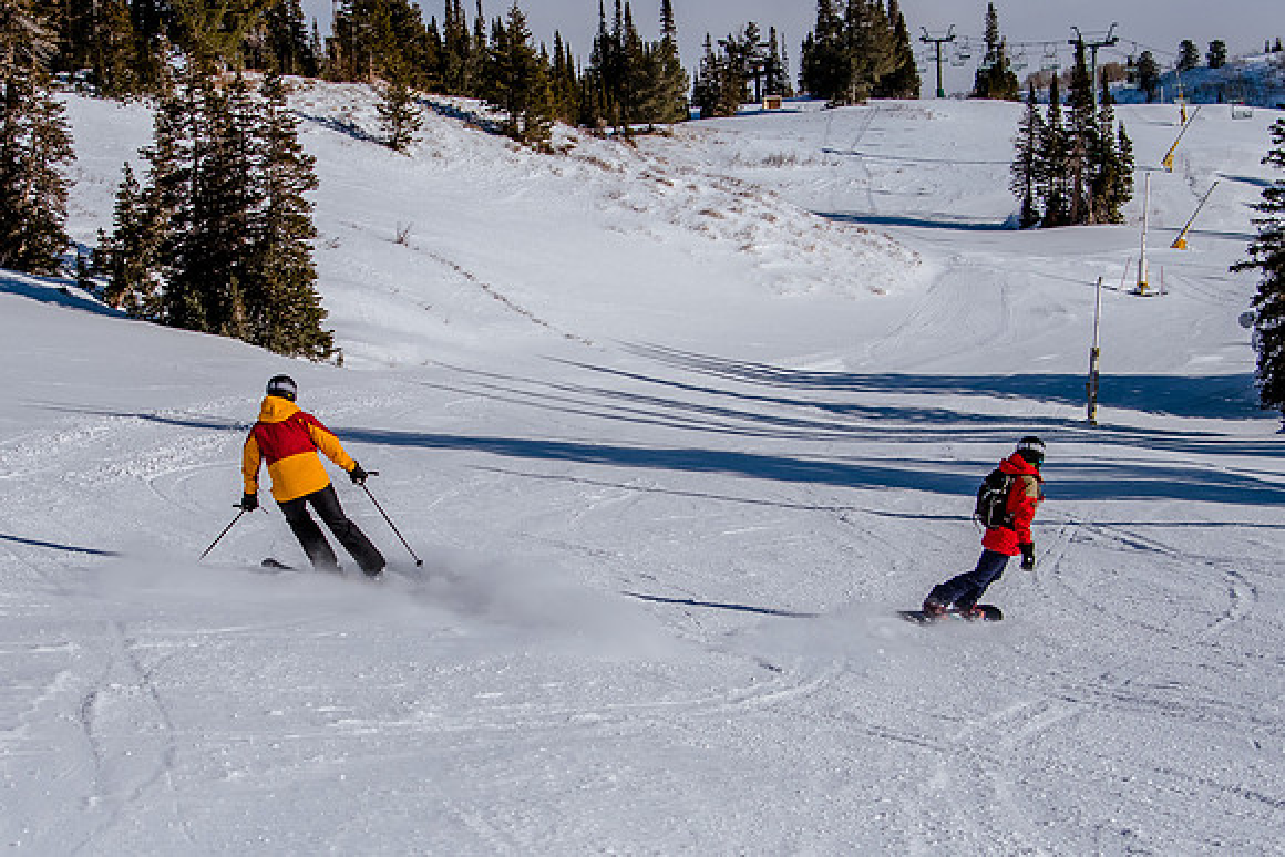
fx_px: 2765
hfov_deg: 26.1
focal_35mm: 77
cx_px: 529
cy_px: 488
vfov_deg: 17.6
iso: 400
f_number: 5.6
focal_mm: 38
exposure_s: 1/6400
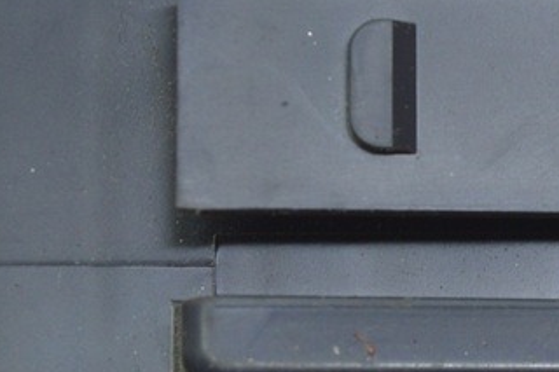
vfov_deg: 5.2
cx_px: 494
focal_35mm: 264
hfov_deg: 7.8
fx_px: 4091
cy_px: 354
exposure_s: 1/40
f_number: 5.6
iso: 400
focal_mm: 55
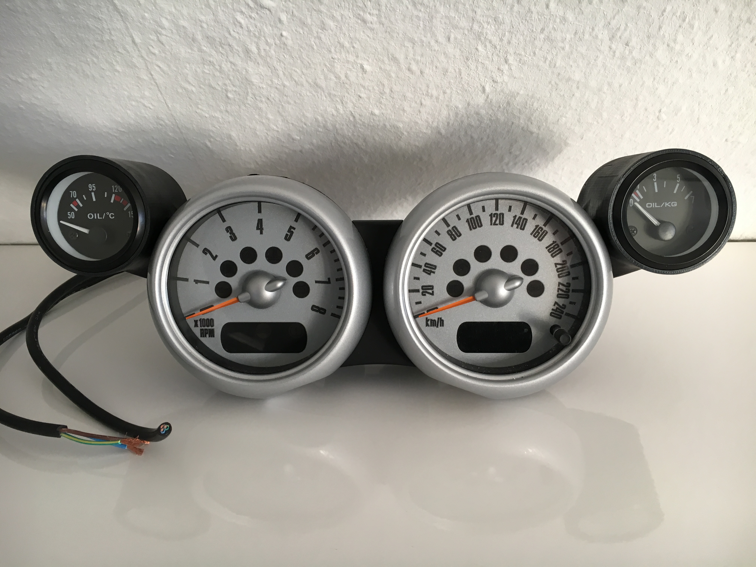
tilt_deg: -26.1
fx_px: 633
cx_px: 378
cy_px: 284
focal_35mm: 29
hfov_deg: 61.7
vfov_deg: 48.2
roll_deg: +1.4
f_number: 2.2
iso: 80
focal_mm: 4.15
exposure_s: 1/33
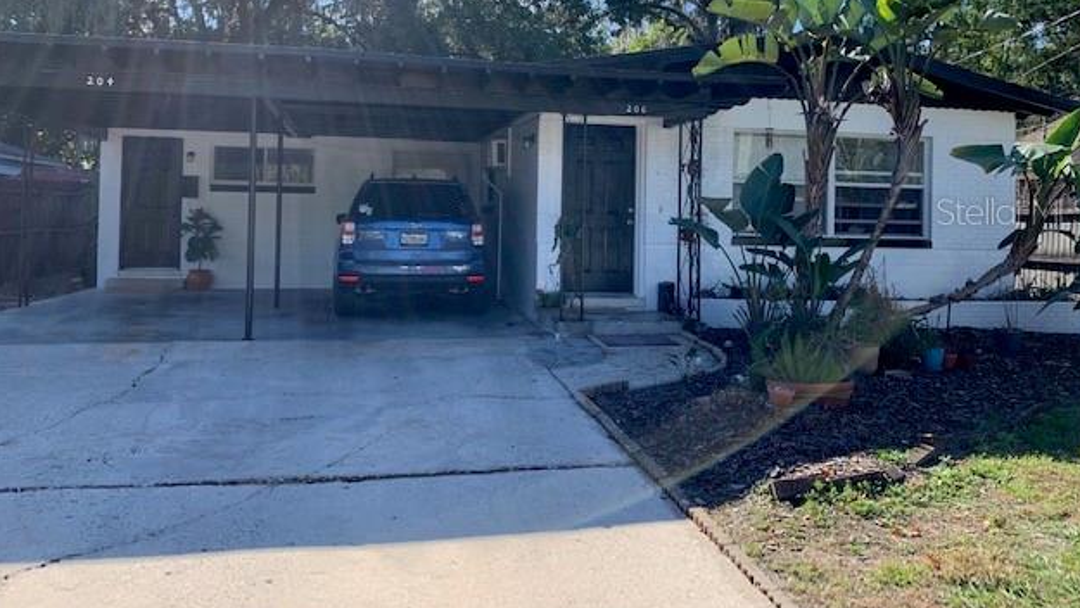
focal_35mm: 29
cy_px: 211
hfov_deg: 66.0
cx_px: 546
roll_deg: -1.2
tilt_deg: +0.8
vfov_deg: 39.8
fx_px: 831
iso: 25
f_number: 1.8
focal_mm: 4.25
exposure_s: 1/673
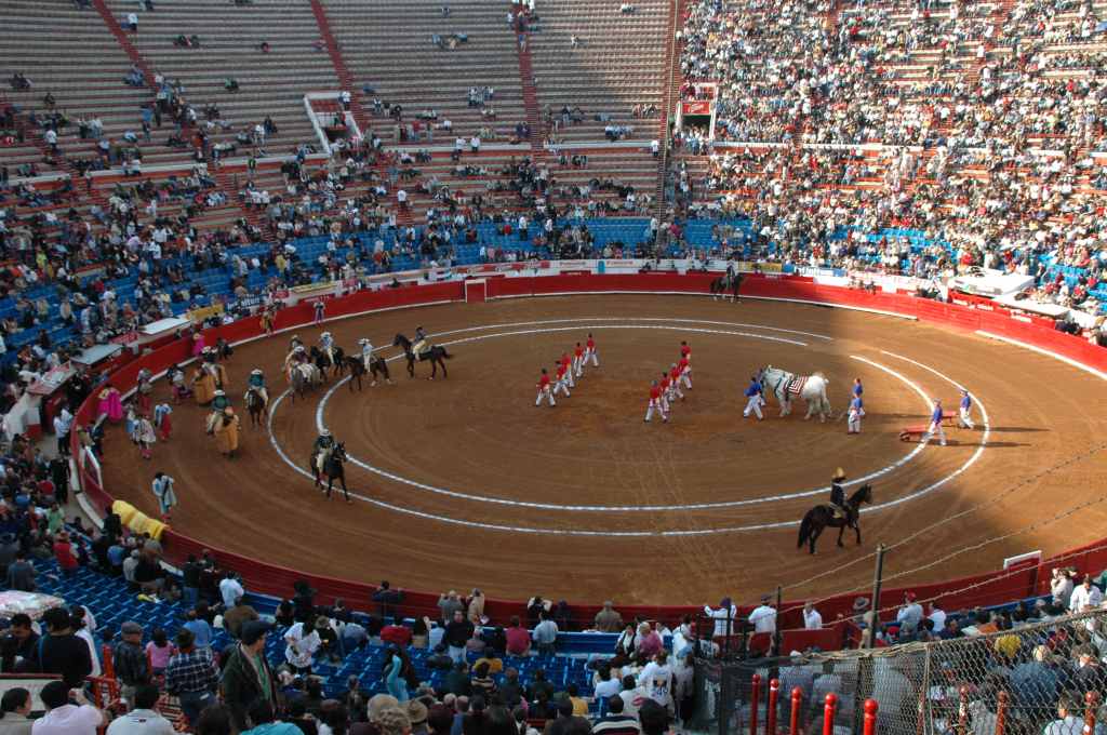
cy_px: 368
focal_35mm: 33
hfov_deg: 57.3
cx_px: 554
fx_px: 1013
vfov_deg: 39.9
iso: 400
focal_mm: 22
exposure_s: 1/200
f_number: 7.1
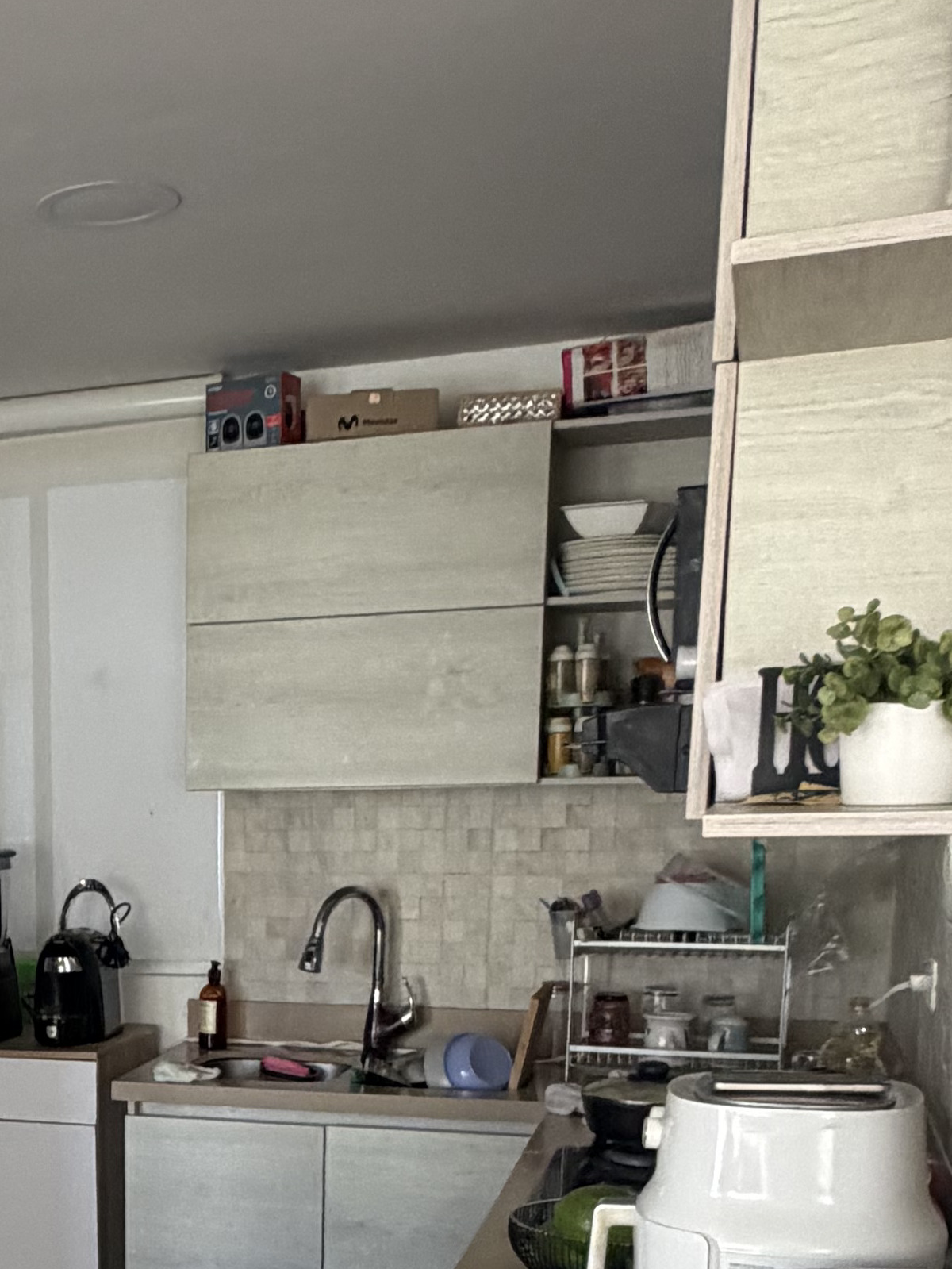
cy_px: 1125
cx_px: -78
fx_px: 1833
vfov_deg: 36.0
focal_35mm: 50
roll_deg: +1.1
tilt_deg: -9.3
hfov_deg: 26.9
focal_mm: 2.22
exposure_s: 1/121
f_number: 2.2
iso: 250
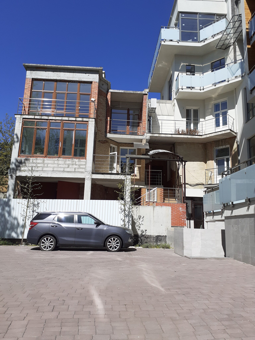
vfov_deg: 65.3
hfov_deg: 51.4
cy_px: 170
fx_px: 265
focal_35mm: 27
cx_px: 128
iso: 40
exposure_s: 1/2273
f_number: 1.9
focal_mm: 3.6
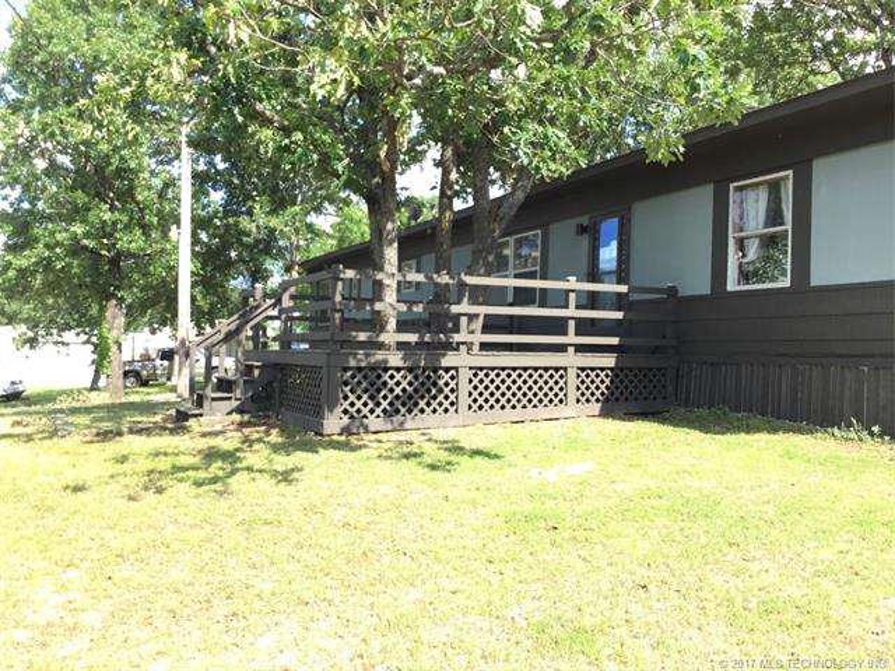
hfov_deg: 58.4
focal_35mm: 31
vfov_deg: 45.4
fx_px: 802
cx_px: 448
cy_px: 336
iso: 25
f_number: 2.4
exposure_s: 1/214
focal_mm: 3.3
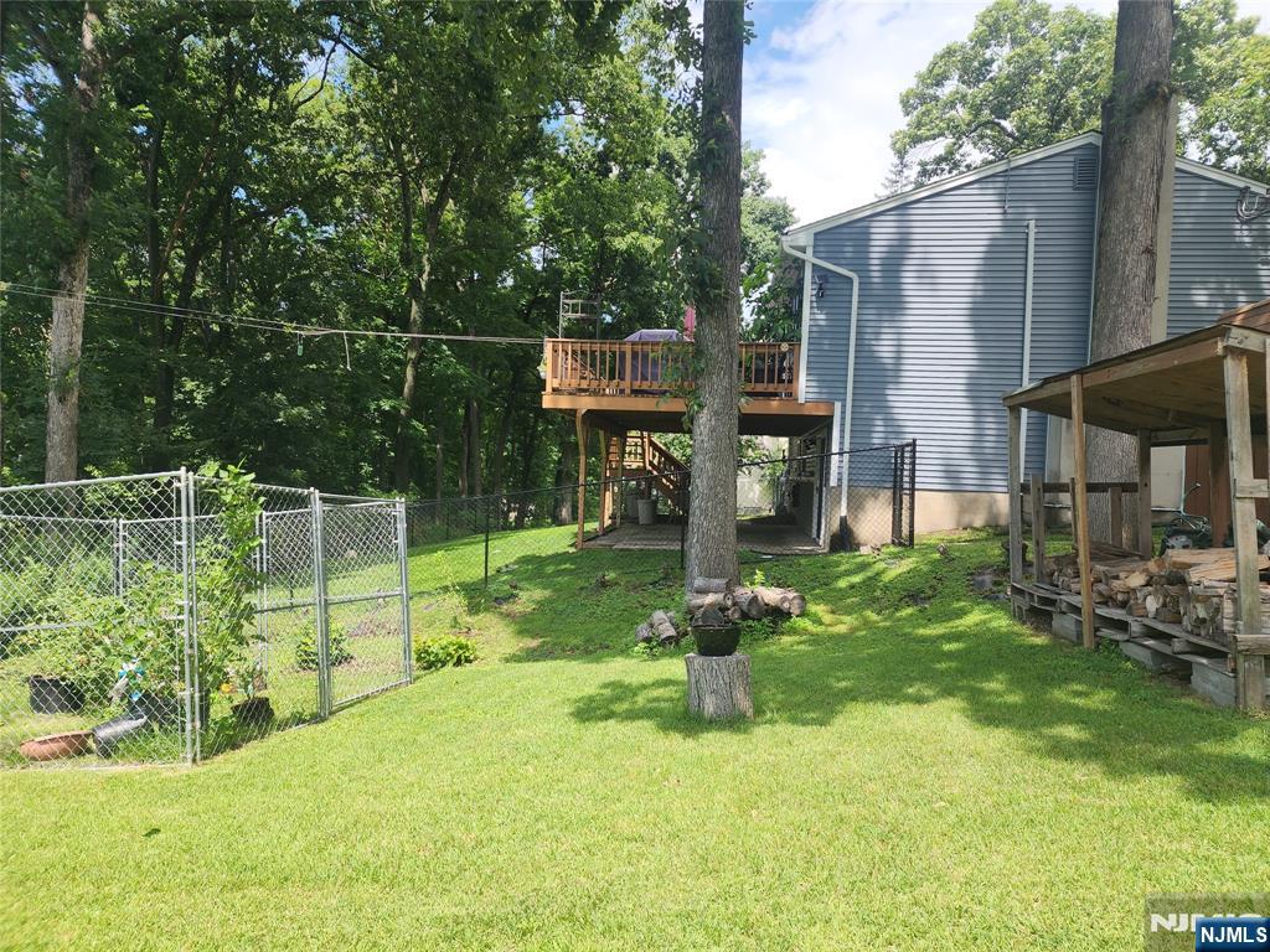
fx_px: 844
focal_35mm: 23
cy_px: 476
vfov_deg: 58.9
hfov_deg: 73.9
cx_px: 635
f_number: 1.8
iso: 12
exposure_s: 1/468
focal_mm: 6.4
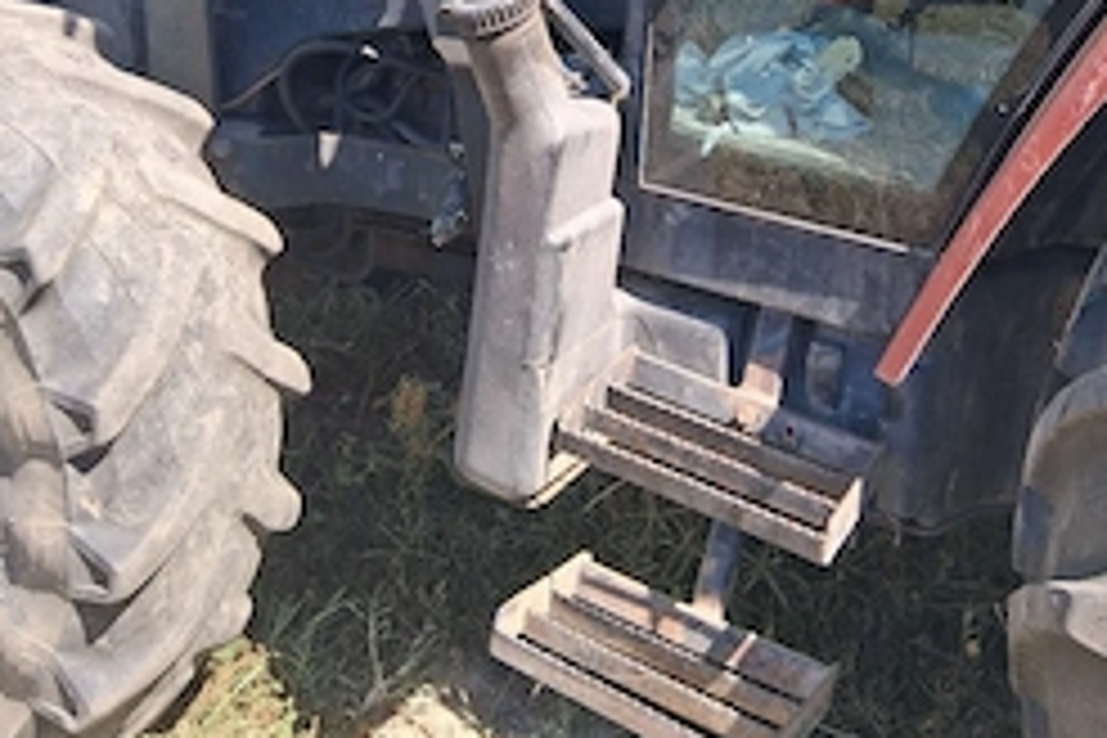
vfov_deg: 28.0
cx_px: 662
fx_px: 1353
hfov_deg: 44.3
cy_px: -58
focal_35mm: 44
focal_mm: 3.98
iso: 25
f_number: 1.8
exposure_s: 1/238
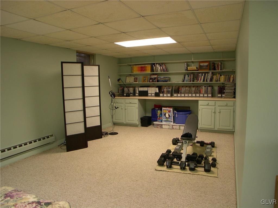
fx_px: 305
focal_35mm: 38
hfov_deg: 49.0
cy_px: 104
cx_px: 139
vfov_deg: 37.7
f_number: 2.8
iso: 100
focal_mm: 8
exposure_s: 1/22.2
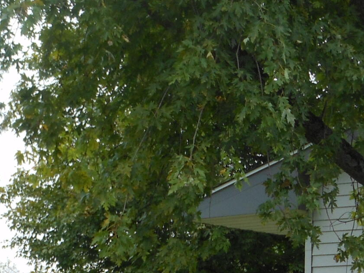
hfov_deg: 12.0
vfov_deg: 8.9
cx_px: -72
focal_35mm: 161
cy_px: 441
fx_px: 1693
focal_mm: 8.1
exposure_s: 1/125
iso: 80
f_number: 4.6
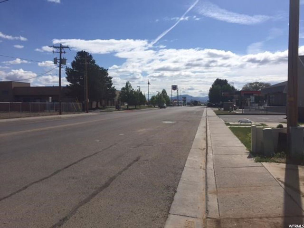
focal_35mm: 29
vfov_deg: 48.2
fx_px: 255
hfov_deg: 61.7
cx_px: 152
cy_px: 114
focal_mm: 4.15
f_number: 2.2
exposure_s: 1/6623
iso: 32
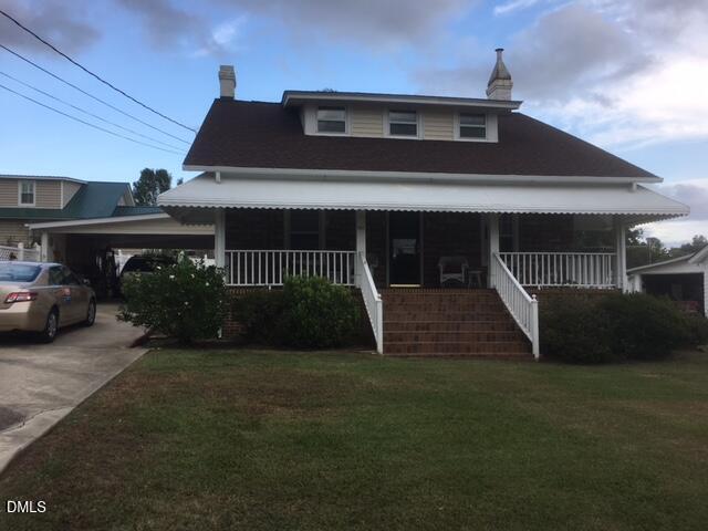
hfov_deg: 61.7
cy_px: 266
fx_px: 593
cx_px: 354
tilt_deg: +3.8
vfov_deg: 48.2
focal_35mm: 29
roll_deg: -0.2
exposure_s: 1/375
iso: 25
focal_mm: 4.15
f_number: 2.2
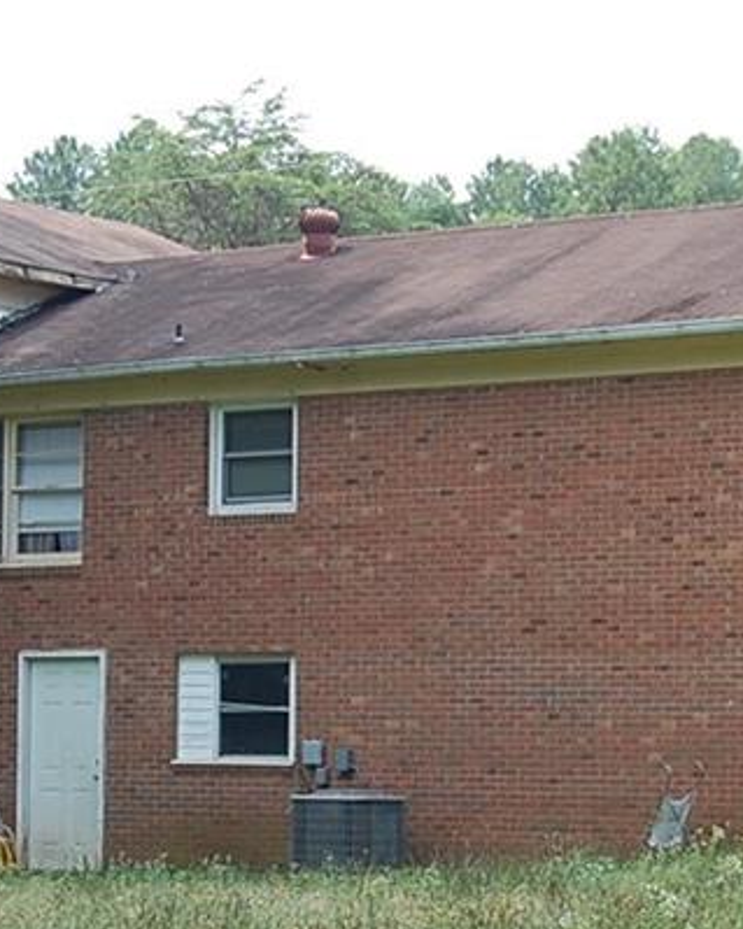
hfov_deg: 12.2
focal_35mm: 126
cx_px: 226
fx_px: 3470
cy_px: 610
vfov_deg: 15.2
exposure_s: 1/125
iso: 220
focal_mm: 35
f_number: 5.6
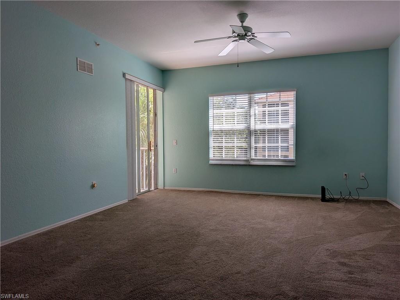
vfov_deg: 56.8
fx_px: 277
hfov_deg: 71.6
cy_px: 150
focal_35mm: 24
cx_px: 200
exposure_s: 1/566
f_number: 1.7
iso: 32
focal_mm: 4.53
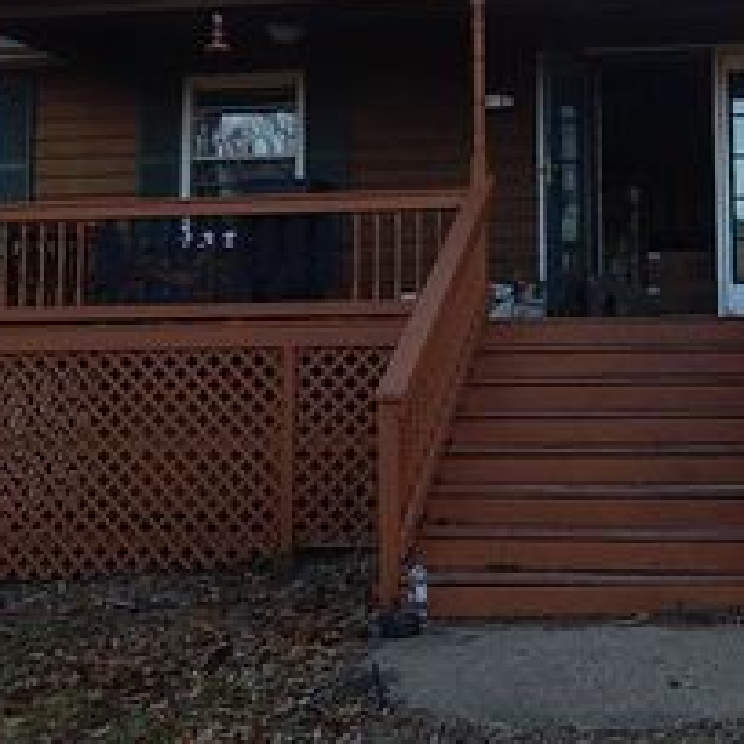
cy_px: 206
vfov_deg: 32.3
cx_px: 580
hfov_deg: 32.0
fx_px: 1264
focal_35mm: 52
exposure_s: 1/400
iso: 125
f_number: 2.8
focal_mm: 4.3
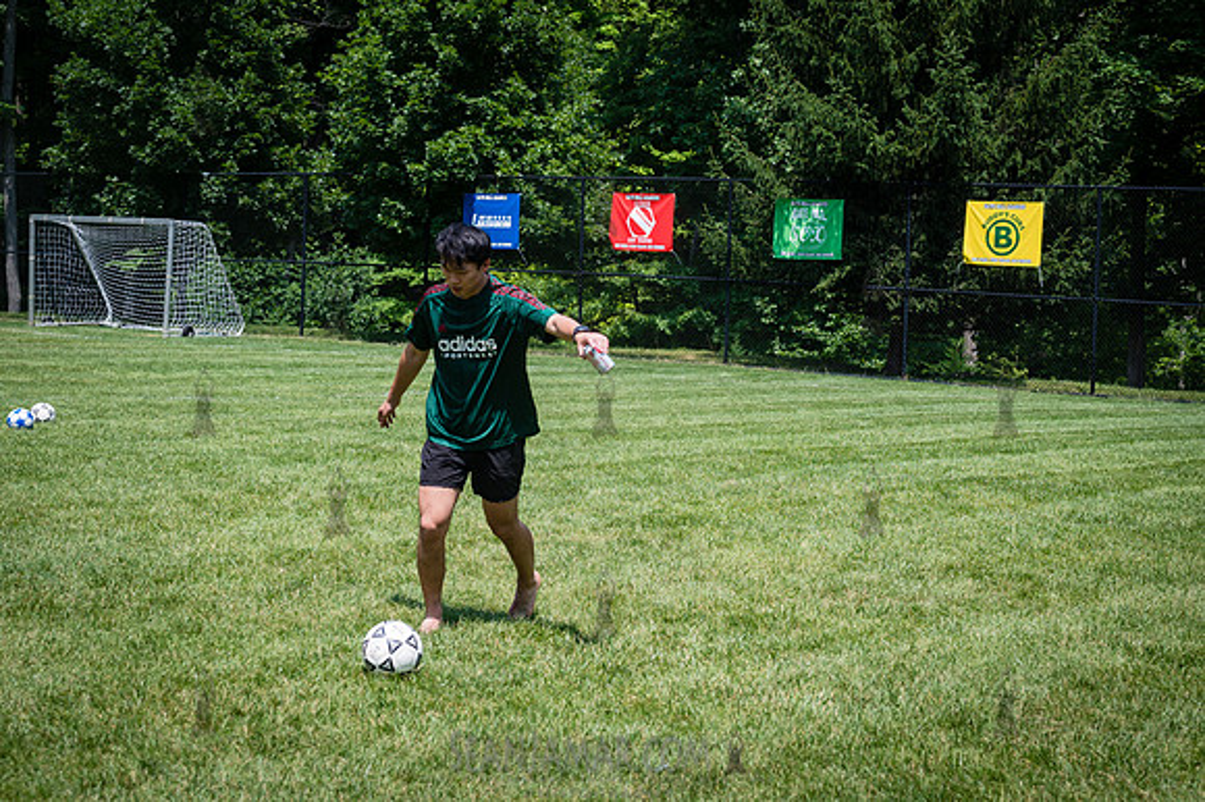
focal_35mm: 68
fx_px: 2268
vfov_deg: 20.1
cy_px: 386
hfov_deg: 29.7
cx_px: 674
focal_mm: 57
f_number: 4.5
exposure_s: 1/500
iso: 100
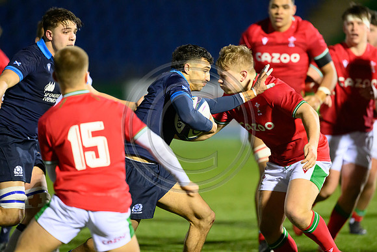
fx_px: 4190
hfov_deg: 5.2
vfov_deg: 3.4
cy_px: 126
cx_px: 188
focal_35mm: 400
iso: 10000
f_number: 3.2
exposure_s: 1/1250
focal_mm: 400
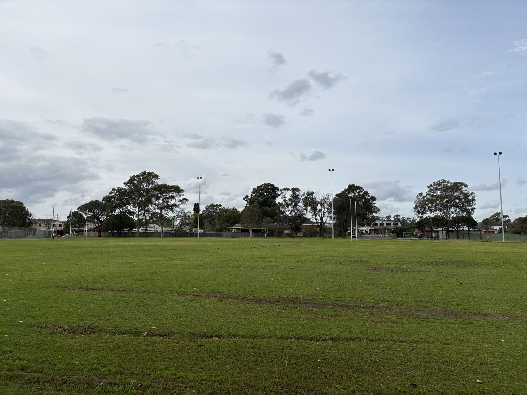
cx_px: 264
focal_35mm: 26
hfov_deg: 67.3
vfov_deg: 53.1
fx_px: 396
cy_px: 198
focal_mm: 5.96
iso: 50
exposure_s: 1/4255
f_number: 1.6
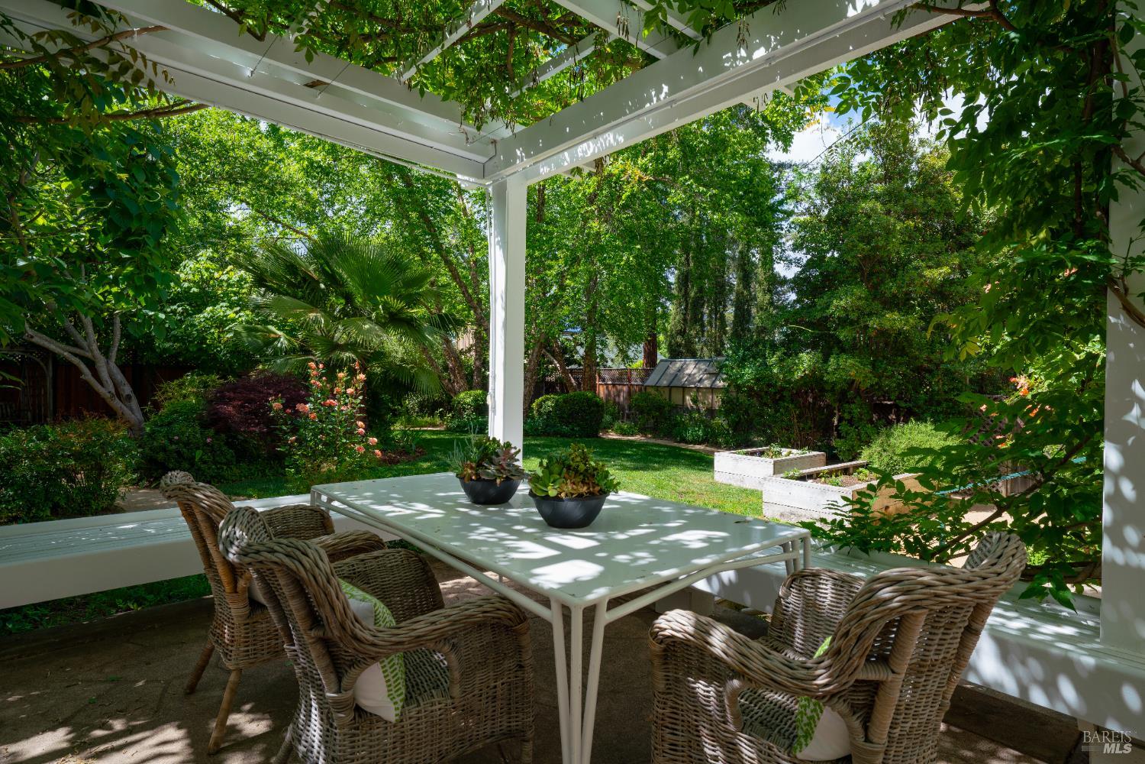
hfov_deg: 86.9
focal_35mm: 19
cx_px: 572
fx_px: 604
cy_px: 382
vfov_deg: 64.6
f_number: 9
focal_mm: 19
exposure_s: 1/80
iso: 125
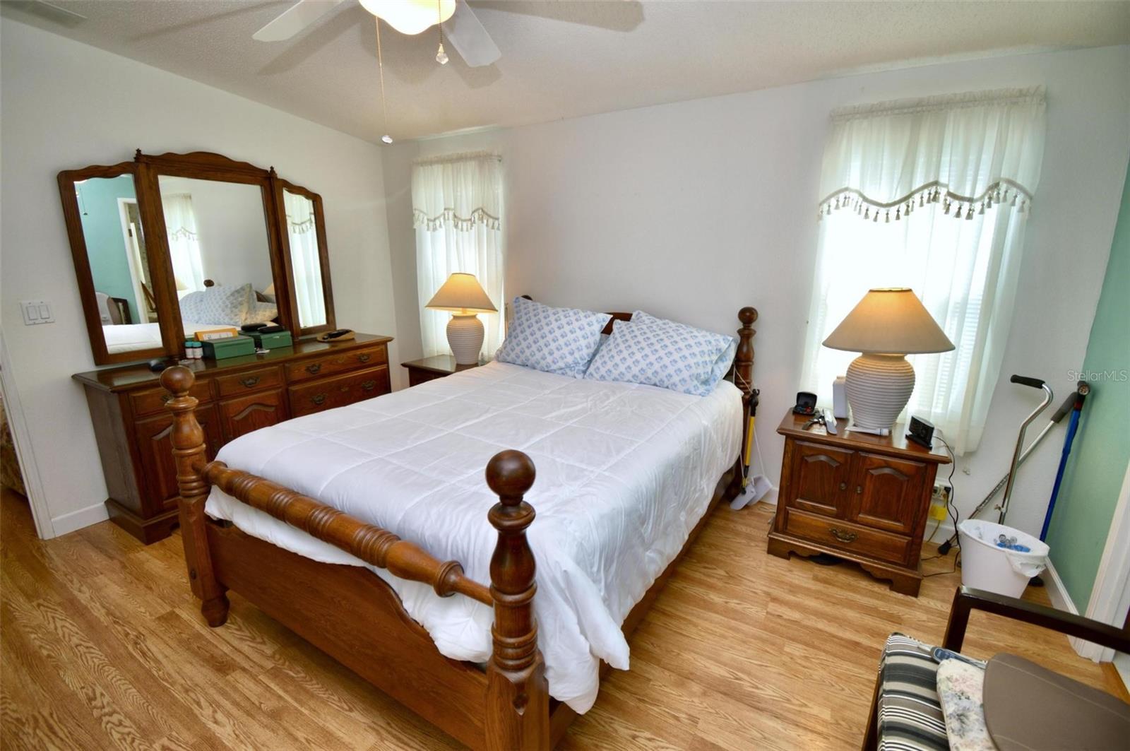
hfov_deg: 100.5
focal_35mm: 15
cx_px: 565
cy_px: 376
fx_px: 470
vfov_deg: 77.2
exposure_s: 1/30
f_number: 4.5
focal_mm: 10
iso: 100
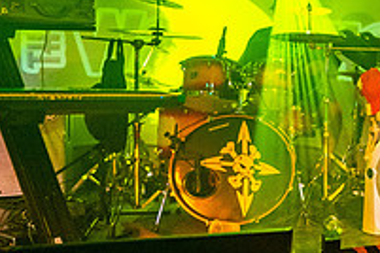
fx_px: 538
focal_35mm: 51
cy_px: 88
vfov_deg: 26.4
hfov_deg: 27.2
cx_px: 569
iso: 3200
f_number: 2.8
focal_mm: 14
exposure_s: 1/125
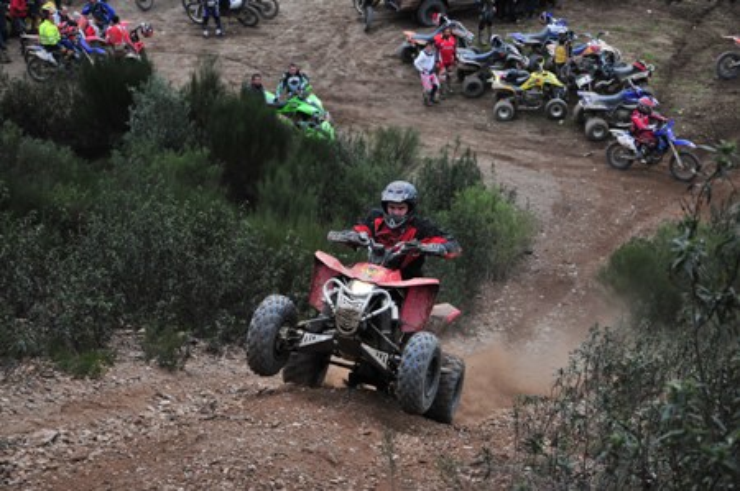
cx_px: 370
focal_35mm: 87
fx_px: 1786
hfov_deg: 23.4
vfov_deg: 15.7
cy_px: 246
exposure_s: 1/1250
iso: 400
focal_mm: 58
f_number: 5
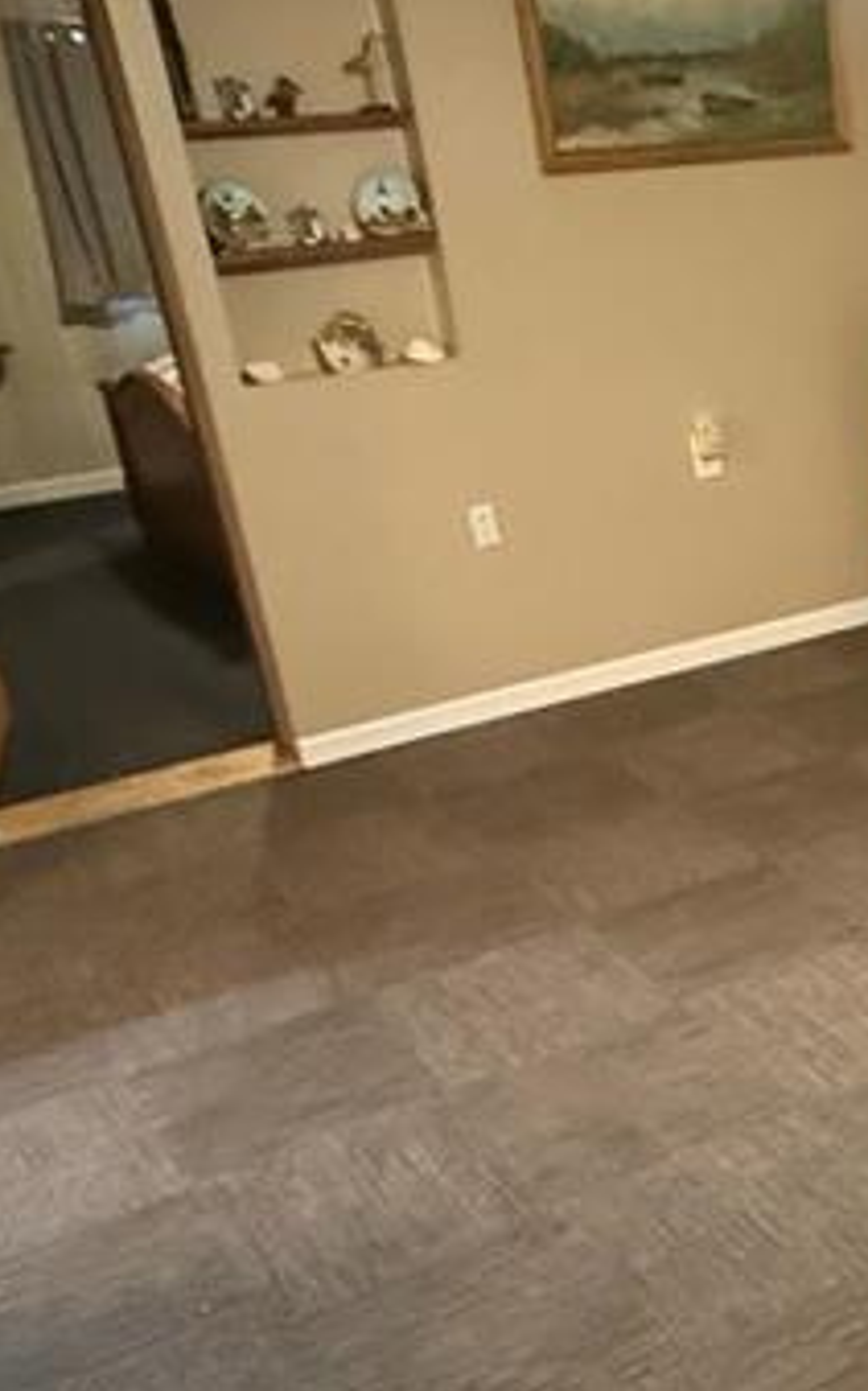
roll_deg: +2.1
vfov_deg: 43.6
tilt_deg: -27.8
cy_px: 951
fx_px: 1705
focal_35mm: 45
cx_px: 1041
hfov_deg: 25.6
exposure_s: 1/30
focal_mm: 2.22
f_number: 2.2
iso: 1250
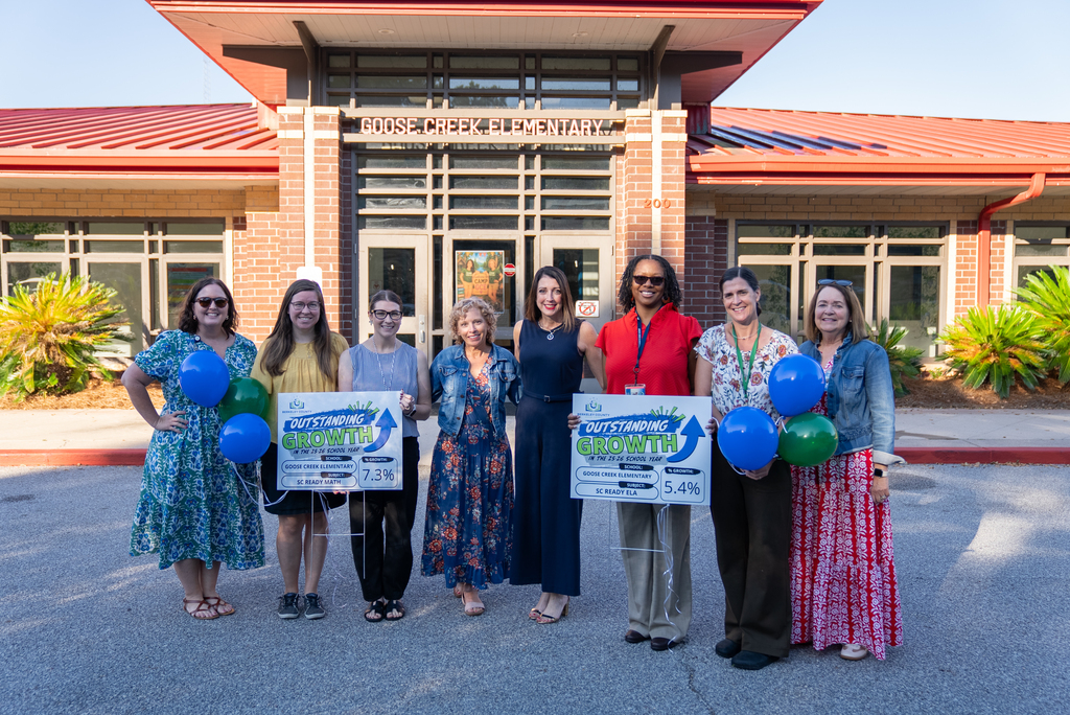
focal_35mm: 33
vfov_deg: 40.0
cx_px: 535
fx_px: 981
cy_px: 358
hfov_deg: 57.2
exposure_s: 1/500
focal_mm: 33
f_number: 2.8
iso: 100
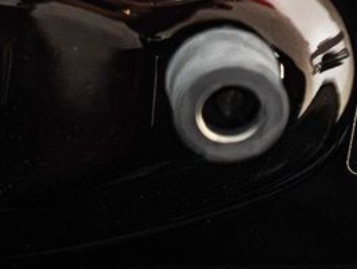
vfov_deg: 4.9
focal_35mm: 302
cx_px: 515
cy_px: 110
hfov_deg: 6.5
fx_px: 3119
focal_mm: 82
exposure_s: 1/100
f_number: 4
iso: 1250
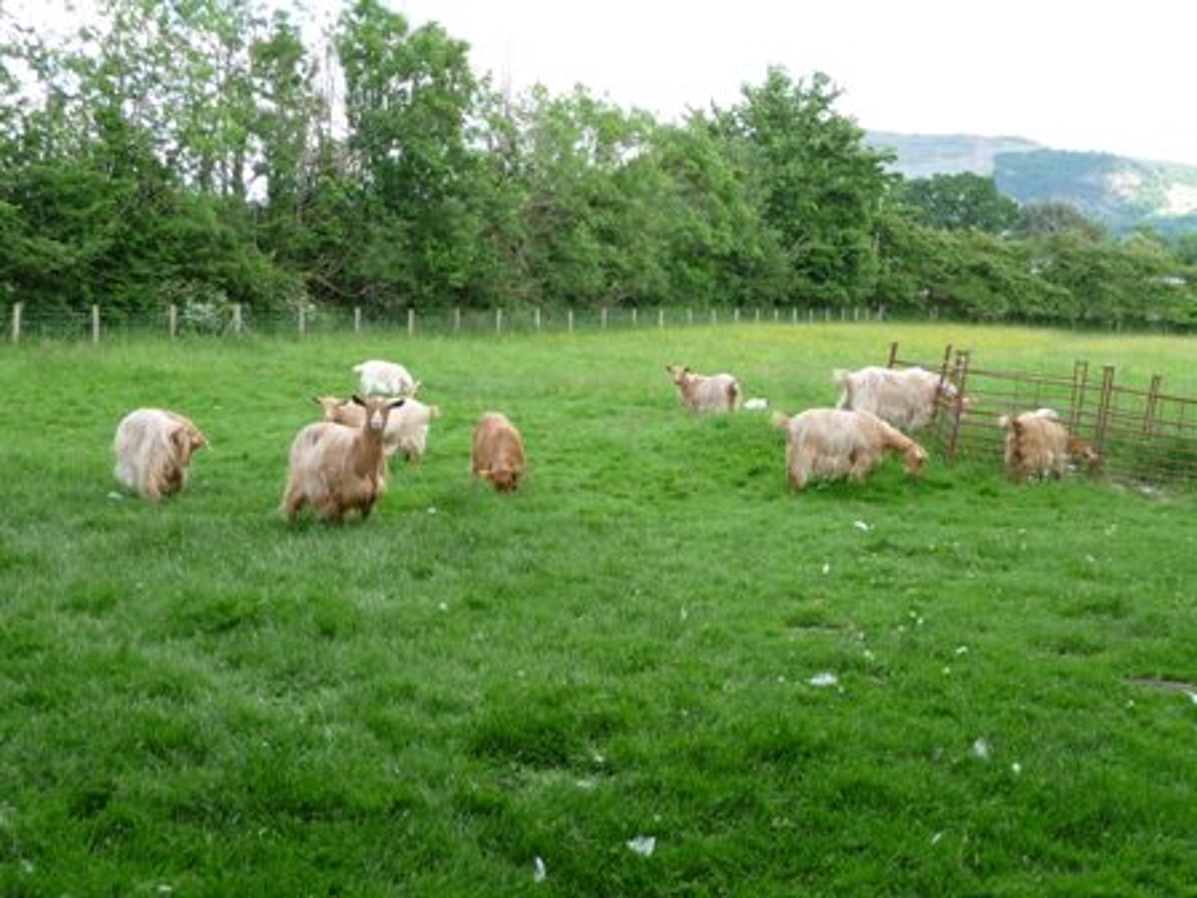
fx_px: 1556
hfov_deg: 42.1
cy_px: 449
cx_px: 598
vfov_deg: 32.2
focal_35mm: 45
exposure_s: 1/125
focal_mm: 7.6
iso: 100
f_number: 4.1
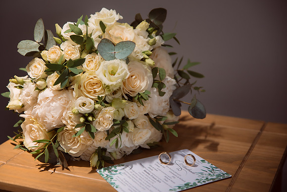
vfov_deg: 18.0
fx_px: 603
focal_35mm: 76
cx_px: 132
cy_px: 90
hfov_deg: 26.8
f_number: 2.8
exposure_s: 1/160
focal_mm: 70
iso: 640
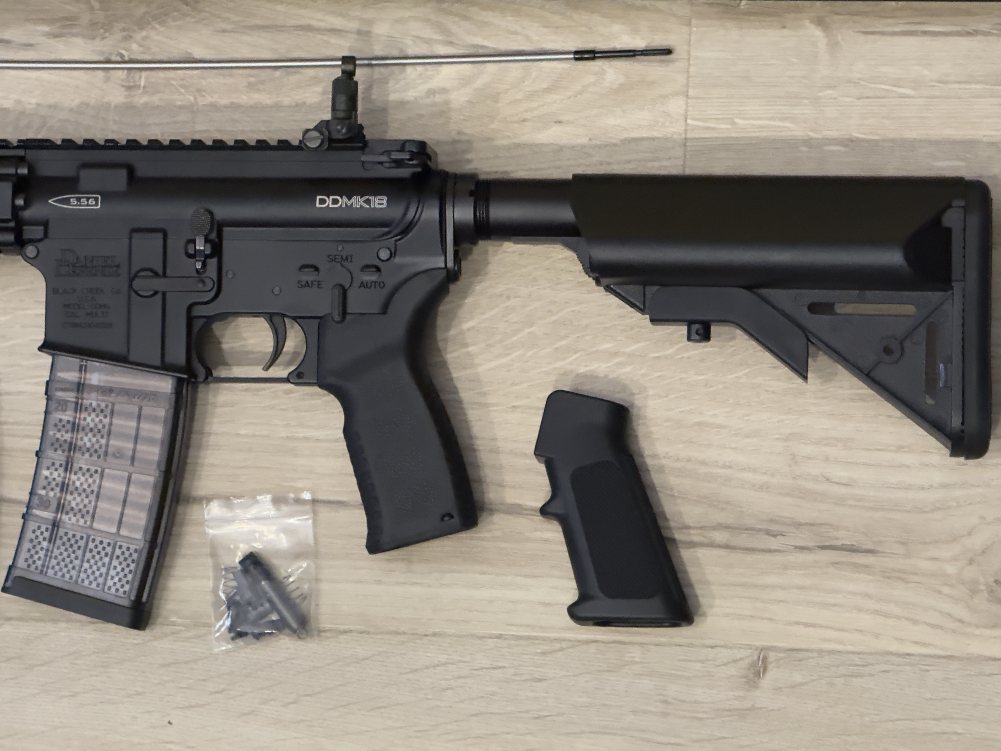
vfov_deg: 12.3
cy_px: 376
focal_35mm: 120
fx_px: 3470
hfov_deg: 16.4
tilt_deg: -77.8
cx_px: 500
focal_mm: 15.66
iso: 1600
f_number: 2.8
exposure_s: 1/36
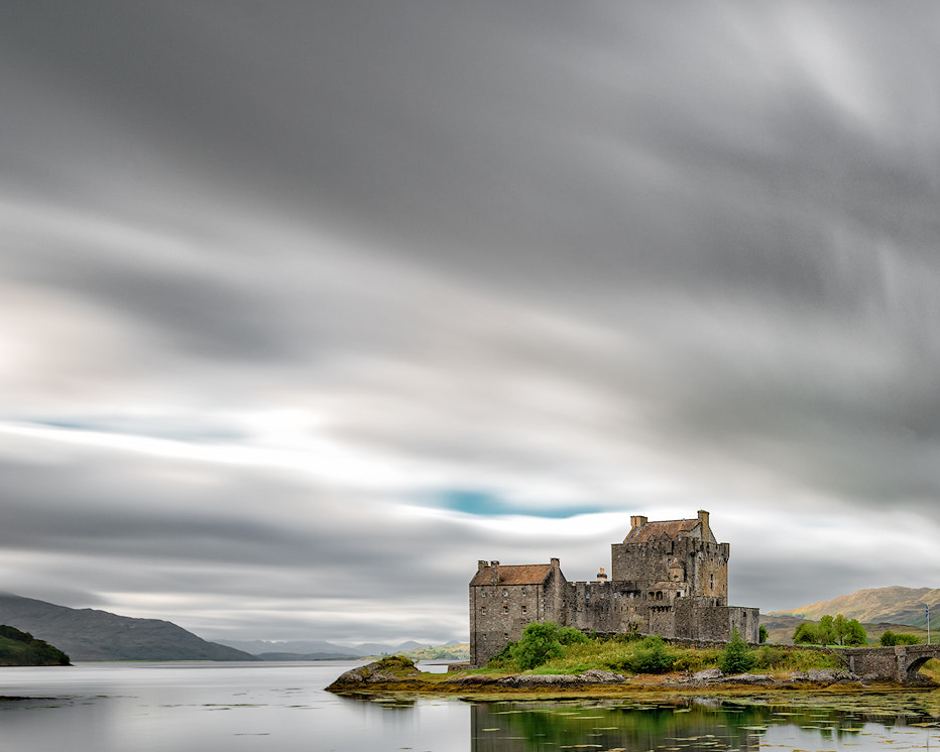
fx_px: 918
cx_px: 854
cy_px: 657
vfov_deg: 41.5
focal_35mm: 33
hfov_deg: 48.3
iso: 50
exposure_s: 88
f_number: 8
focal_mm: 16
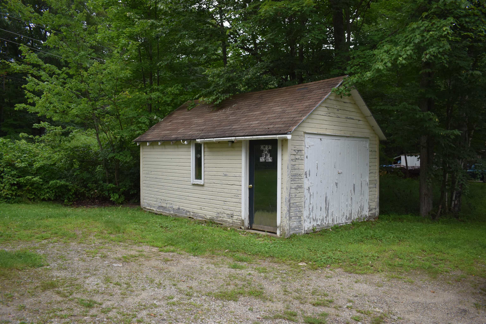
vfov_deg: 47.9
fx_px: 364
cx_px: 243
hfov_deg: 67.4
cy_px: 162
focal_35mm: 27
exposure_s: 1/250
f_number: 4
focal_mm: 18
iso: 400
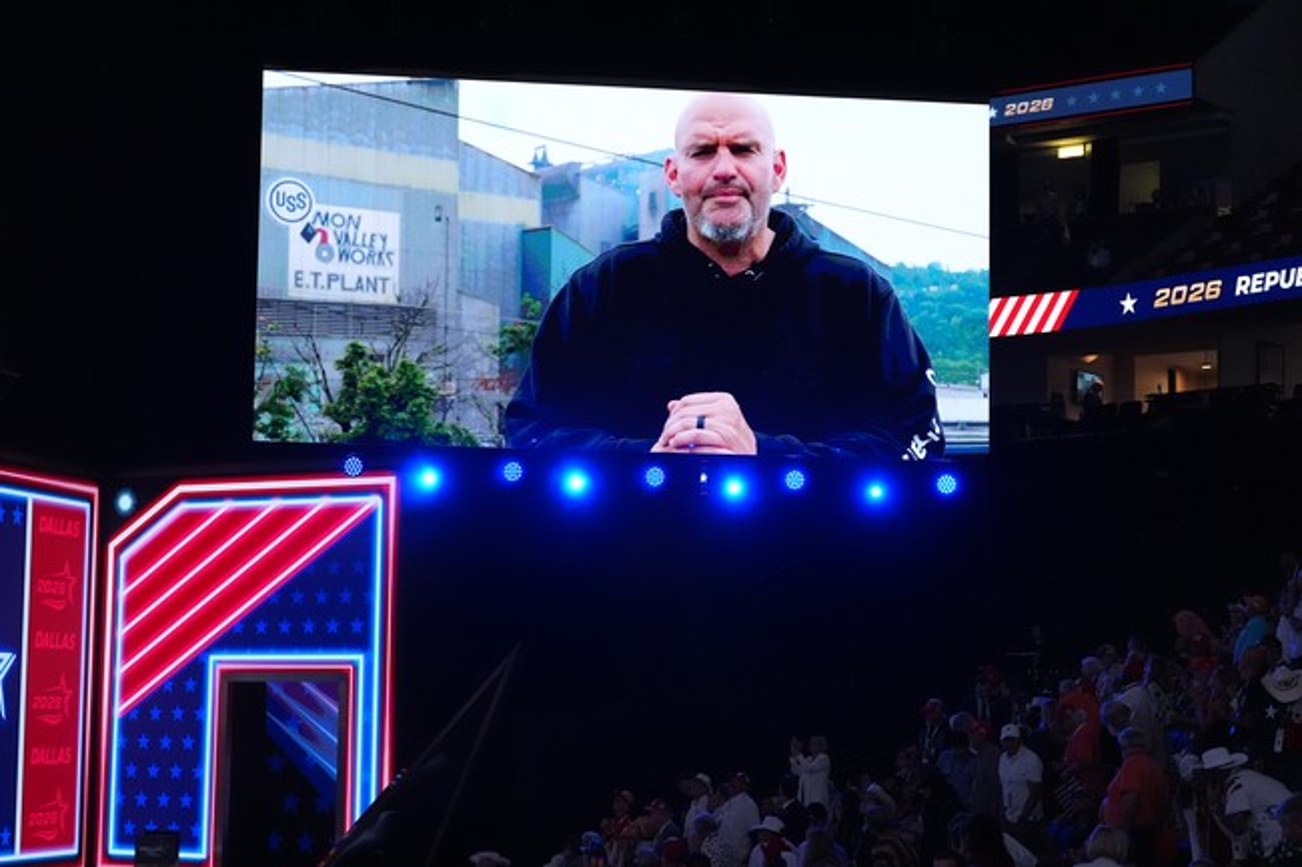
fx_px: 2531
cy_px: 434
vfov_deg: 19.4
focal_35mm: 70
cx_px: 651
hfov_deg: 28.9
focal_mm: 70
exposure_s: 1/640
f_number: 2.8
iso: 5000
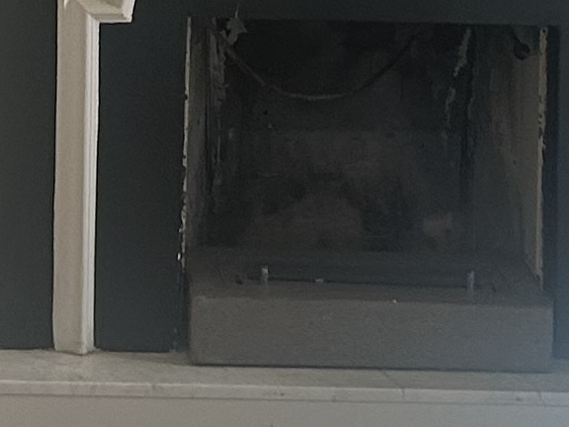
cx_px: -48
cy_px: -510
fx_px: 2992
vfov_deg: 7.7
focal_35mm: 182
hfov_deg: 10.7
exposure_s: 1/121
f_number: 1.5
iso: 100
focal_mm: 5.7
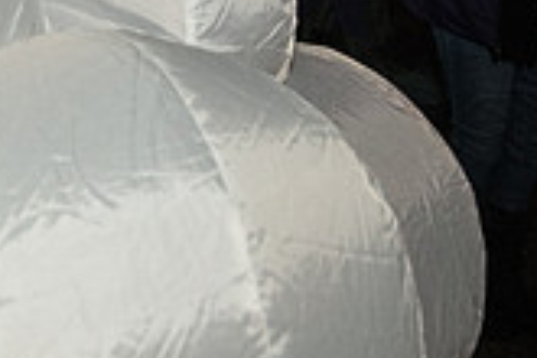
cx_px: 169
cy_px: -78
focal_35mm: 55
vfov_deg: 22.6
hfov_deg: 35.8
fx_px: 820
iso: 2000
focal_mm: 14
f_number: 3.5
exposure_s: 1/60
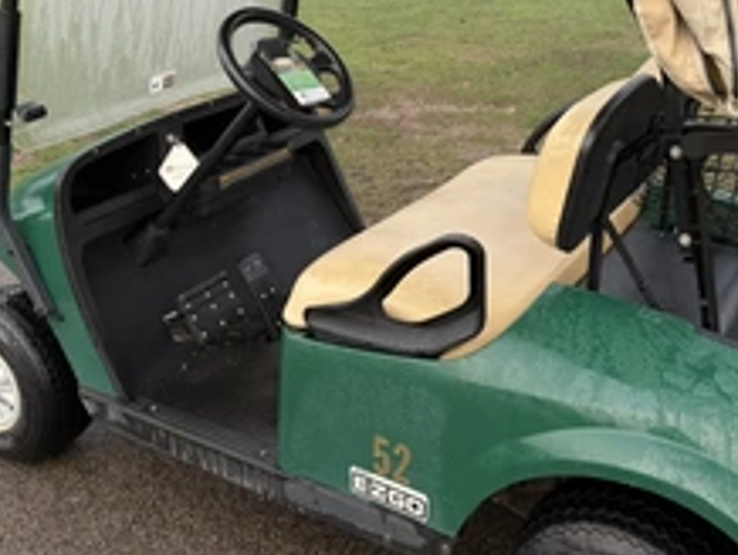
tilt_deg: -7.3
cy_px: 129
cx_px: 454
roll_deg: +1.2
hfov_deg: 42.6
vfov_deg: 32.2
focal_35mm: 44
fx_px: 939
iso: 64
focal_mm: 6.76
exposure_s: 1/158
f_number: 1.78
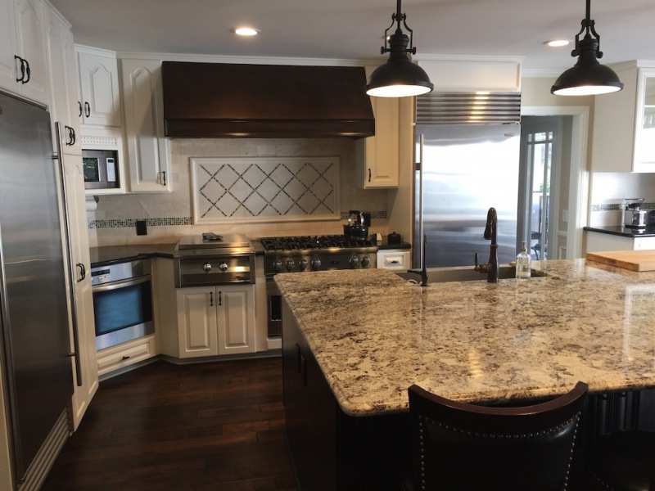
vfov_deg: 48.2
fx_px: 549
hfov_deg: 61.7
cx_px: 328
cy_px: 246
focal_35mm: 29
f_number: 2.2
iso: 32
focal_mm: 4.15
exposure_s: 1/30
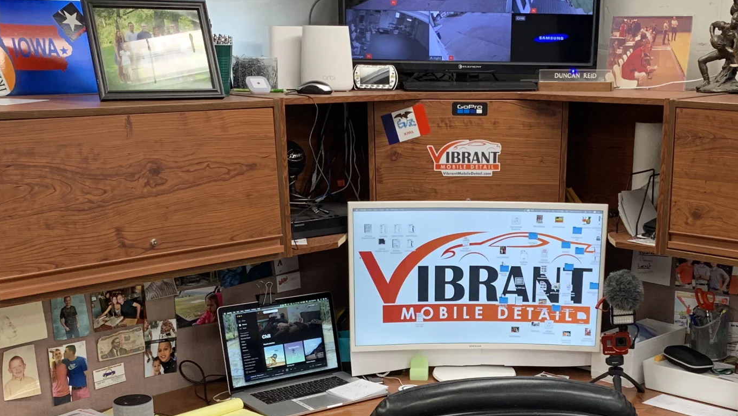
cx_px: 472
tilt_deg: -17.9
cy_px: 375
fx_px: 1037
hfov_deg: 38.9
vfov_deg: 22.1
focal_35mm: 53
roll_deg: -1.0
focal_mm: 4.25
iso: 100
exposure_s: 1/60
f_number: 1.8
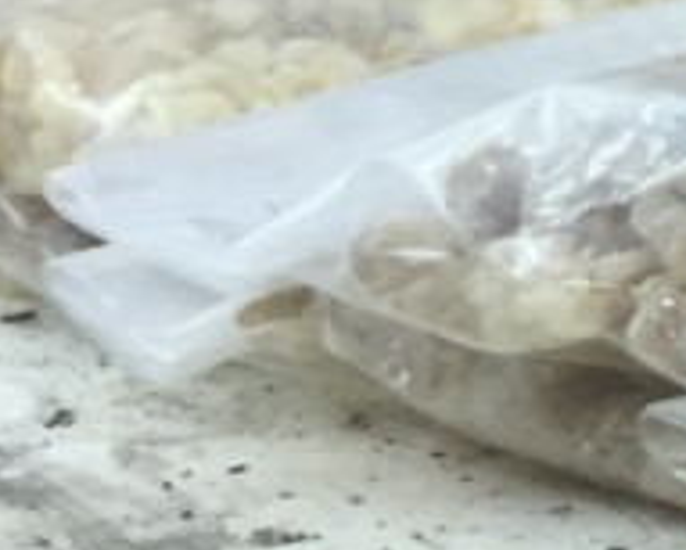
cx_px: 1508
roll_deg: +0.2
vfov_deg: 8.7
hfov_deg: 9.8
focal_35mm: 178
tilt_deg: -12.7
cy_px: 29
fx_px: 3616
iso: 40
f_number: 2.2
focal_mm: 4.15
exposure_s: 1/33
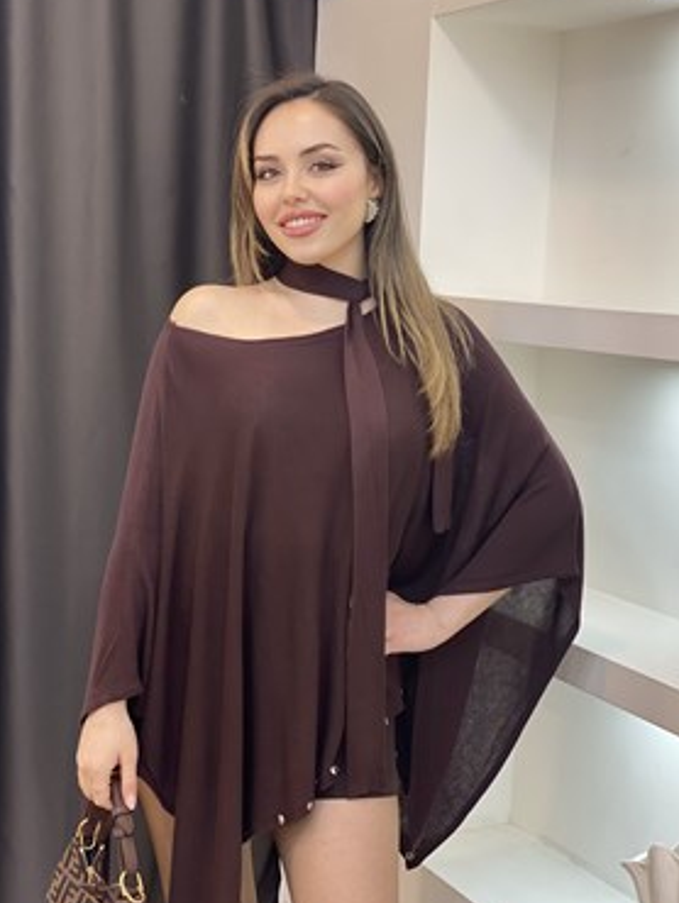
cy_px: 467
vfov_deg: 33.2
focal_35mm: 58
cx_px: 359
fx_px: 1515
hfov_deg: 25.3
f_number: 2
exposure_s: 1/100
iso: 125
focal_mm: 6
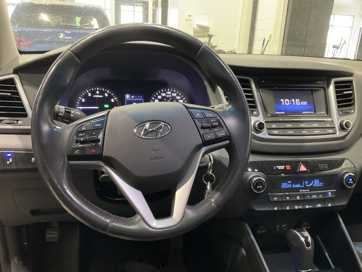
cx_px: 181
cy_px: 136
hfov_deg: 61.7
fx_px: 303
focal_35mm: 29
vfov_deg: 48.2
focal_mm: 3
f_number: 1.8
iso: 320
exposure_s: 1/30
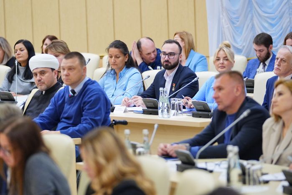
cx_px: 146
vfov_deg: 6.1
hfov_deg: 9.1
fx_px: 1825
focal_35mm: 225
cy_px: 98
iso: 2000
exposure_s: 1/320
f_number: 2.8
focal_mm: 150
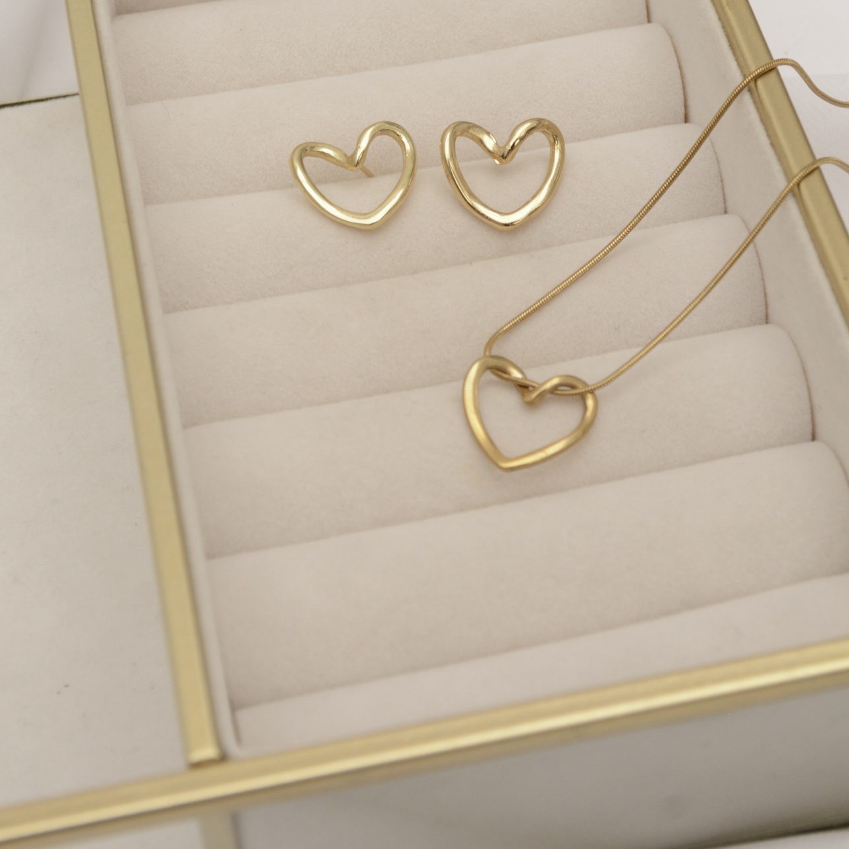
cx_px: 444
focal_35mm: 87
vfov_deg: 19.8
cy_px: 231
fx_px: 2414
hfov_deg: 19.9
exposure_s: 1/320
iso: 500
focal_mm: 38
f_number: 9
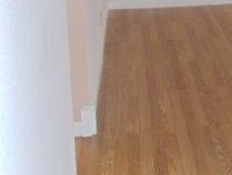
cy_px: -41
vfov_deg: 11.6
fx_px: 838
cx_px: 237
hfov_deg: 15.4
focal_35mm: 125
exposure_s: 1/30
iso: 400
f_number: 3.5
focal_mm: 6
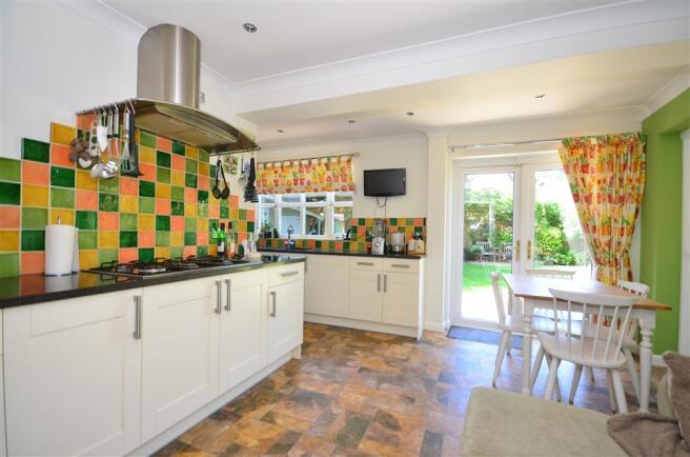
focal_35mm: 15
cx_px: 345
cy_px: 228
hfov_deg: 100.5
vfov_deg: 77.0
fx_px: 287
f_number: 5
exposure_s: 1/30
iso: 200
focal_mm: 10
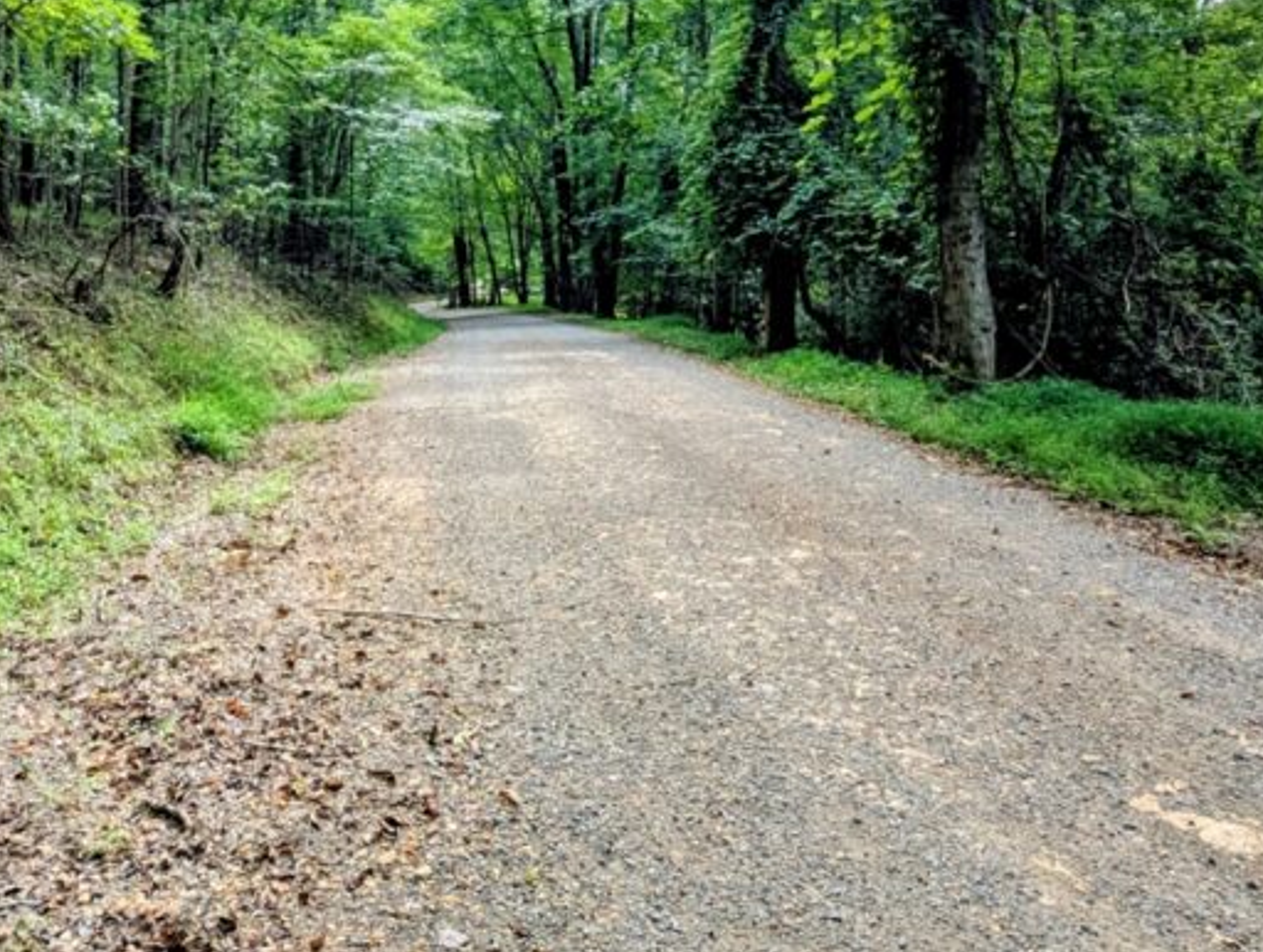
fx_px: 1170
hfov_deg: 56.4
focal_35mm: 32
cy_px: 268
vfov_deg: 43.2
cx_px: 525
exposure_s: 1/272
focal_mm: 2.35
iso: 41
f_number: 2.2
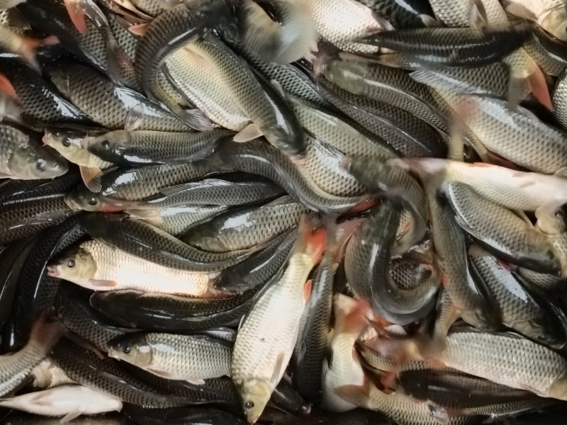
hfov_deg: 25.3
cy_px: 212
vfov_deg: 19.1
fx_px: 1261
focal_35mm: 77
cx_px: 284
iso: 582
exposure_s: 1/33.3
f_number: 1.8
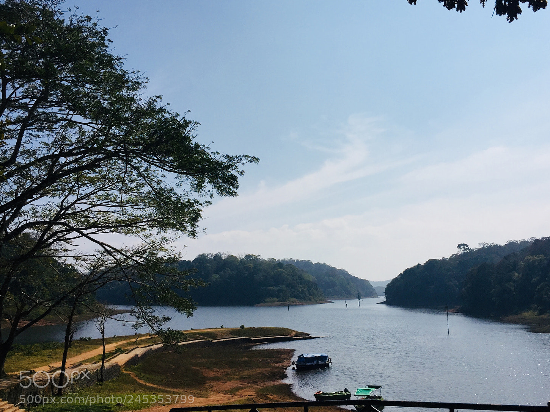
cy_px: 202
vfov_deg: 44.2
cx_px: 299
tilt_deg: +11.2
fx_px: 509
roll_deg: -0.7
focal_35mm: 32
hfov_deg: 56.7
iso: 32
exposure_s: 1/6623
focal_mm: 4.15
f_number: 2.2
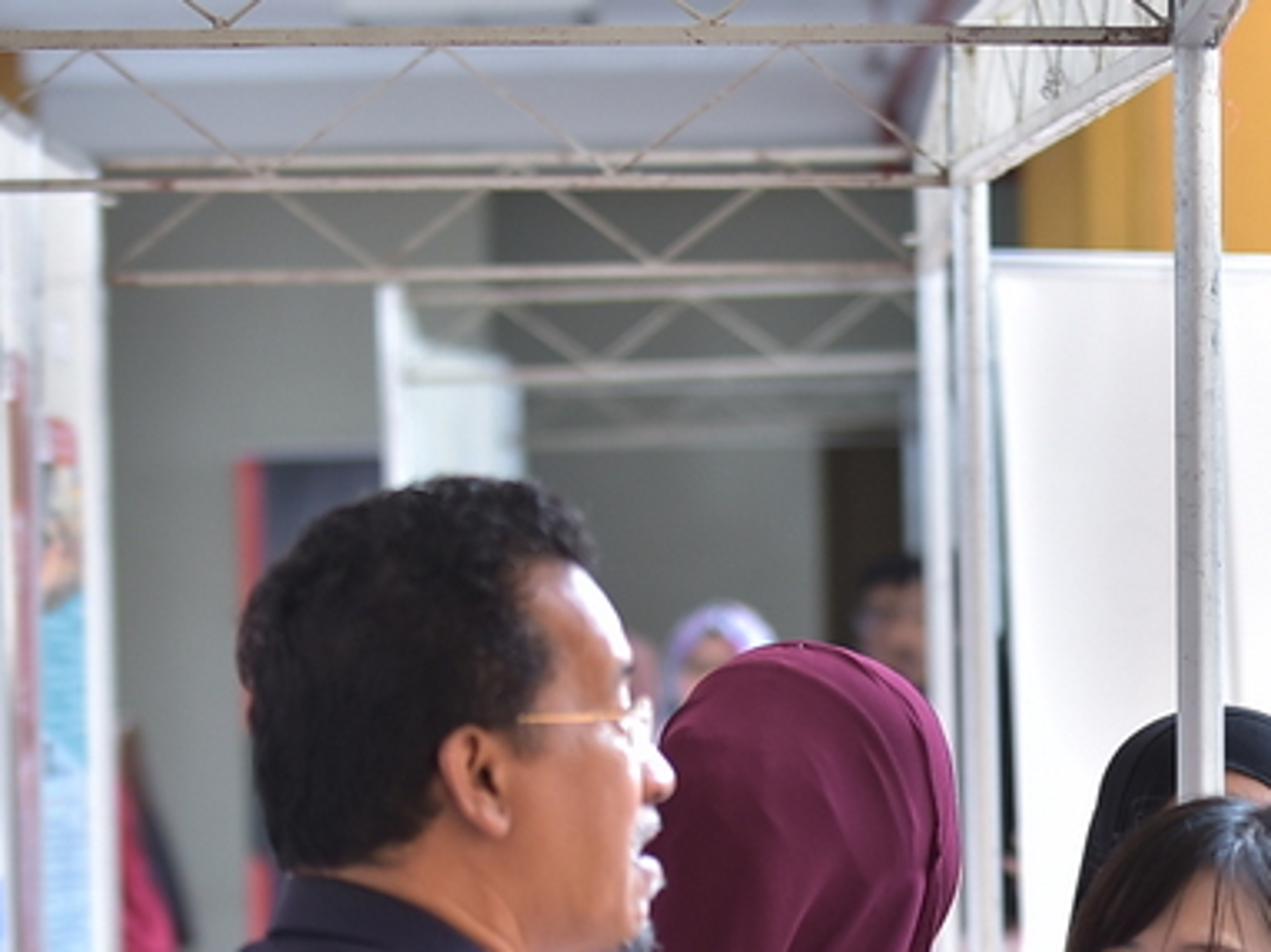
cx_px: 1168
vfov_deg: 4.9
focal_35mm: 301
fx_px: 11048
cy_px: 940
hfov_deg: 6.6
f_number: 2.8
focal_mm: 78
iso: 125
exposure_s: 1/160
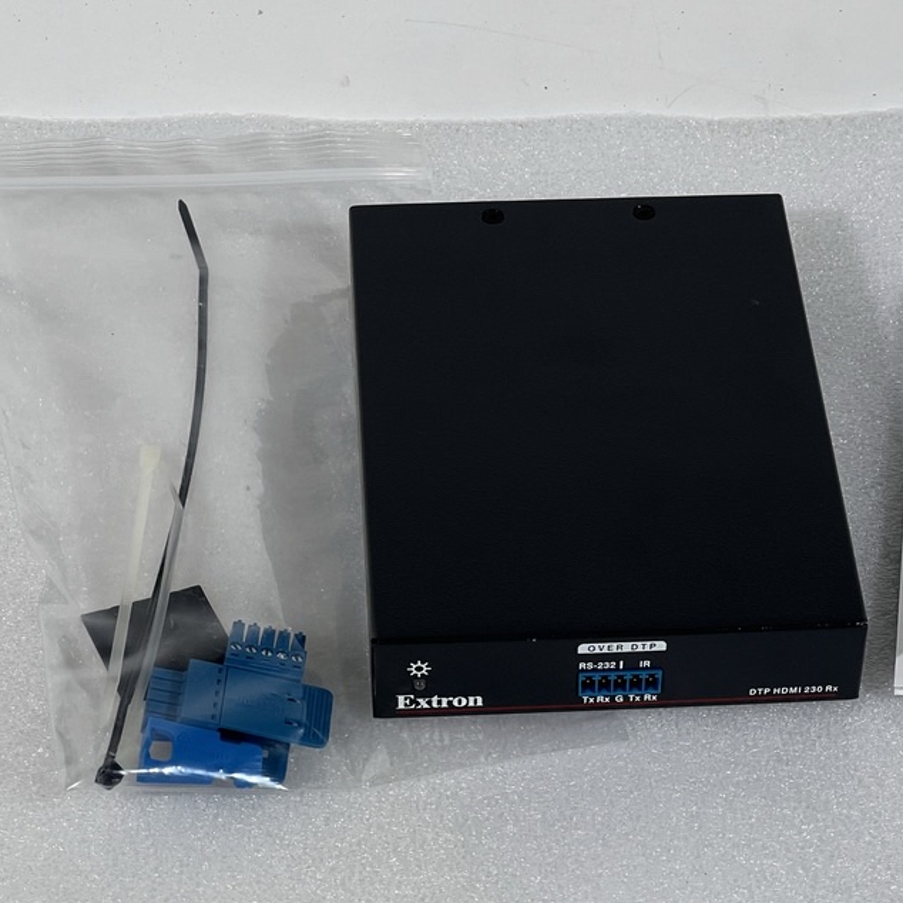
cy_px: 409
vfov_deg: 15.8
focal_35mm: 110
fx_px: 3246
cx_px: 672
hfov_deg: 15.8
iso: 32
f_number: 2.8
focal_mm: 9
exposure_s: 1/157
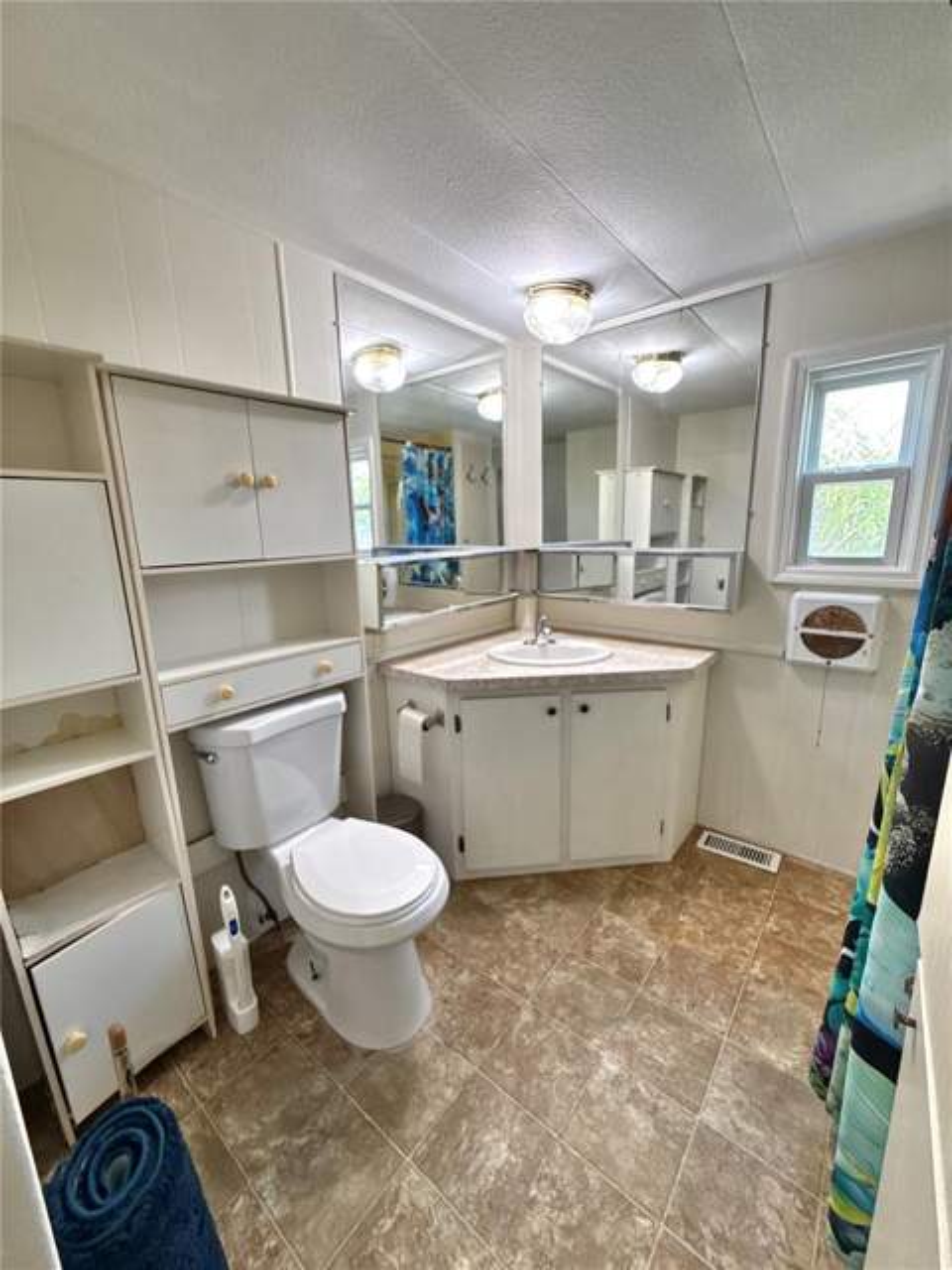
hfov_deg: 85.7
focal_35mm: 14
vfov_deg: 102.1
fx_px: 513
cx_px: 476
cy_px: 635
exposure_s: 1/60
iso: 400
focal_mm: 2.22
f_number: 2.2
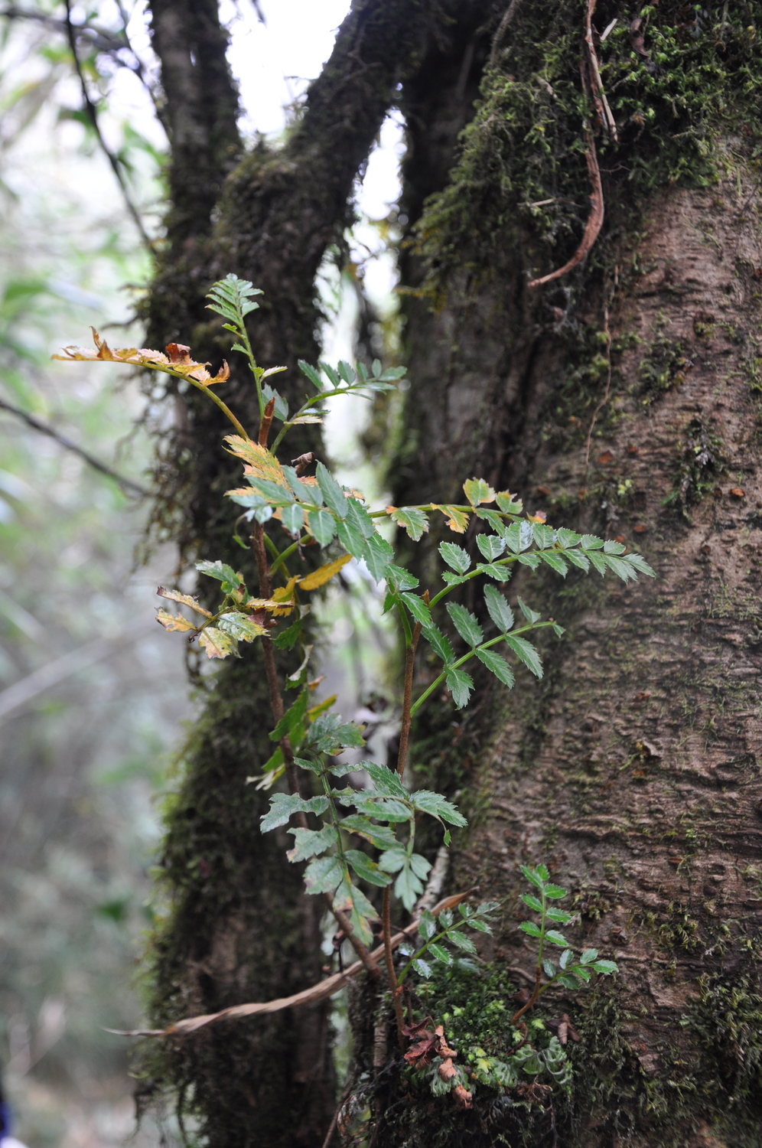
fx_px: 1528
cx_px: 381
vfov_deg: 41.2
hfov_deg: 28.0
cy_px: 574
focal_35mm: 48
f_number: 4.5
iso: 400
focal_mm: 32
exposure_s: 1/20
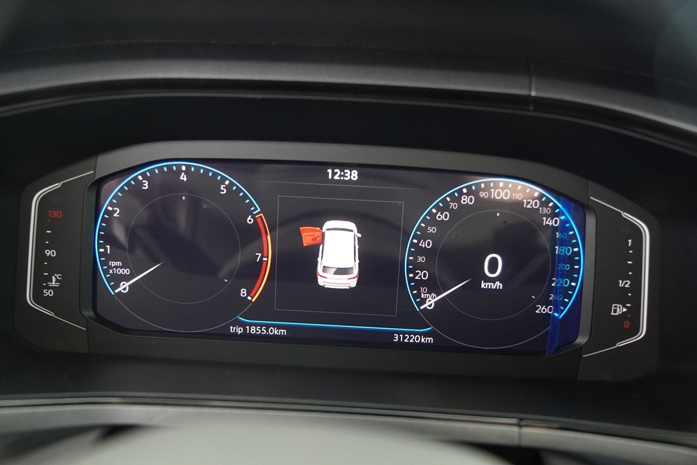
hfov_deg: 47.9
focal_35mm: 40
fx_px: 784
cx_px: 348
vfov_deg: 33.0
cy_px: 232
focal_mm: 27
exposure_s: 1/160
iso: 2500
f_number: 2.8
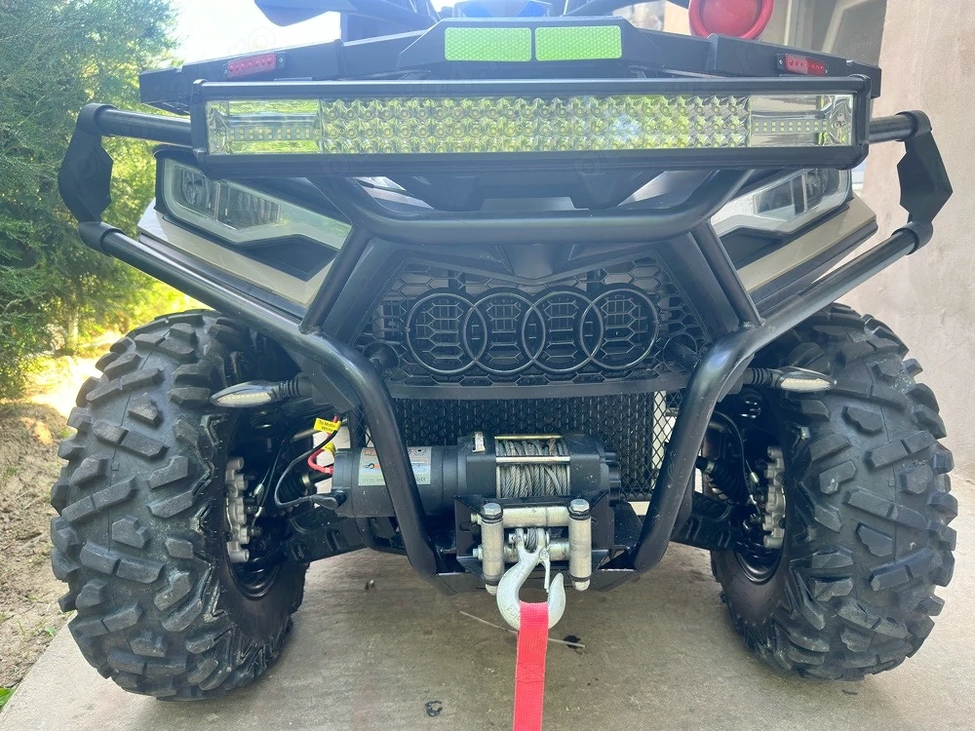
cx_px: 488
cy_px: 366
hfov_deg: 71.6
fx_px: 676
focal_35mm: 24
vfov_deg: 56.8
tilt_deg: -13.9
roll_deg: -0.5
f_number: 1.78
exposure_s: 1/130
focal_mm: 6.86
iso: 64
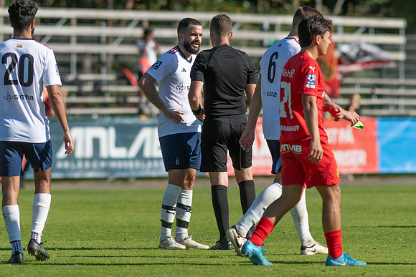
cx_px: 208
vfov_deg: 2.7
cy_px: 138
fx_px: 5803
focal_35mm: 502
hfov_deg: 4.1
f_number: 3.5
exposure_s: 1/1600
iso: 100
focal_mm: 300
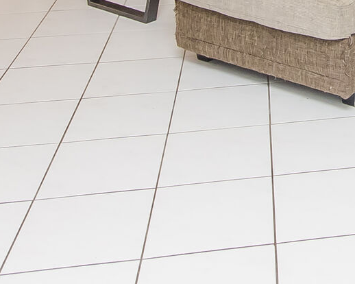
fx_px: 798
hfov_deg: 23.3
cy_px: -259
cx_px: 409
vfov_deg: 16.2
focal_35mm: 76
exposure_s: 1/100
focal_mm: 10
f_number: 7.1
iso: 160
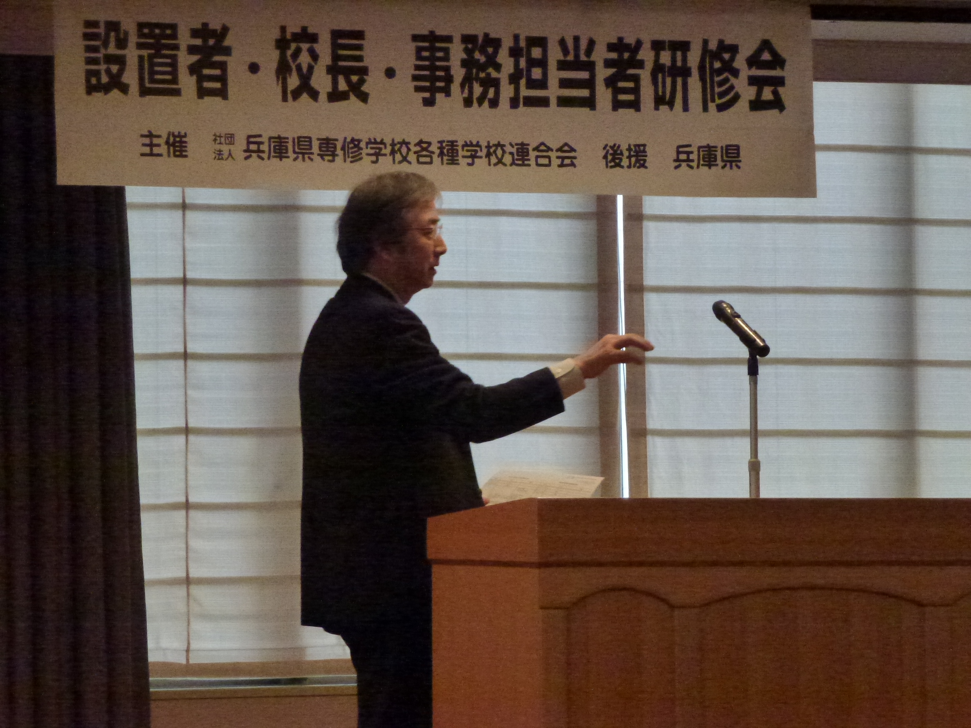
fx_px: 4348
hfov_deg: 12.7
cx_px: 486
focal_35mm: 155
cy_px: 364
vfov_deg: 9.6
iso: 1600
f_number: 5.3
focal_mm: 27.7
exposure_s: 1/160
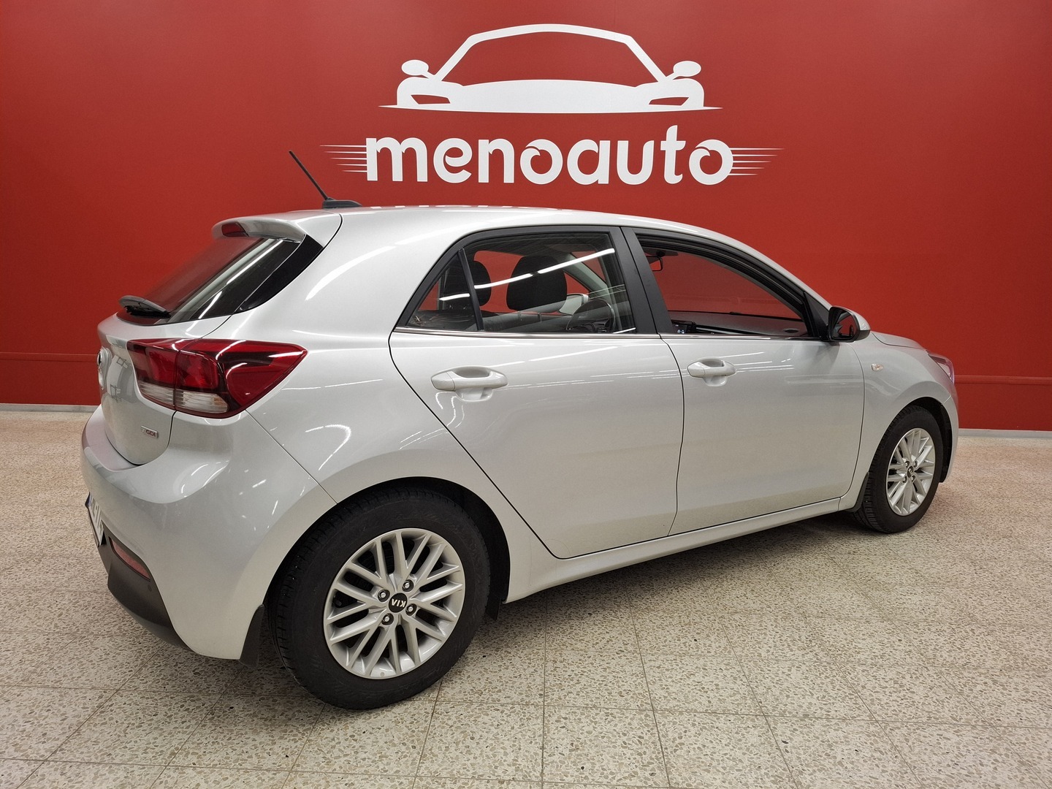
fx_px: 699
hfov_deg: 73.9
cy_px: 394
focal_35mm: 23
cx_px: 526
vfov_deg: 58.9
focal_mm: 5.54
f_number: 1.8
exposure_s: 1/100
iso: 125
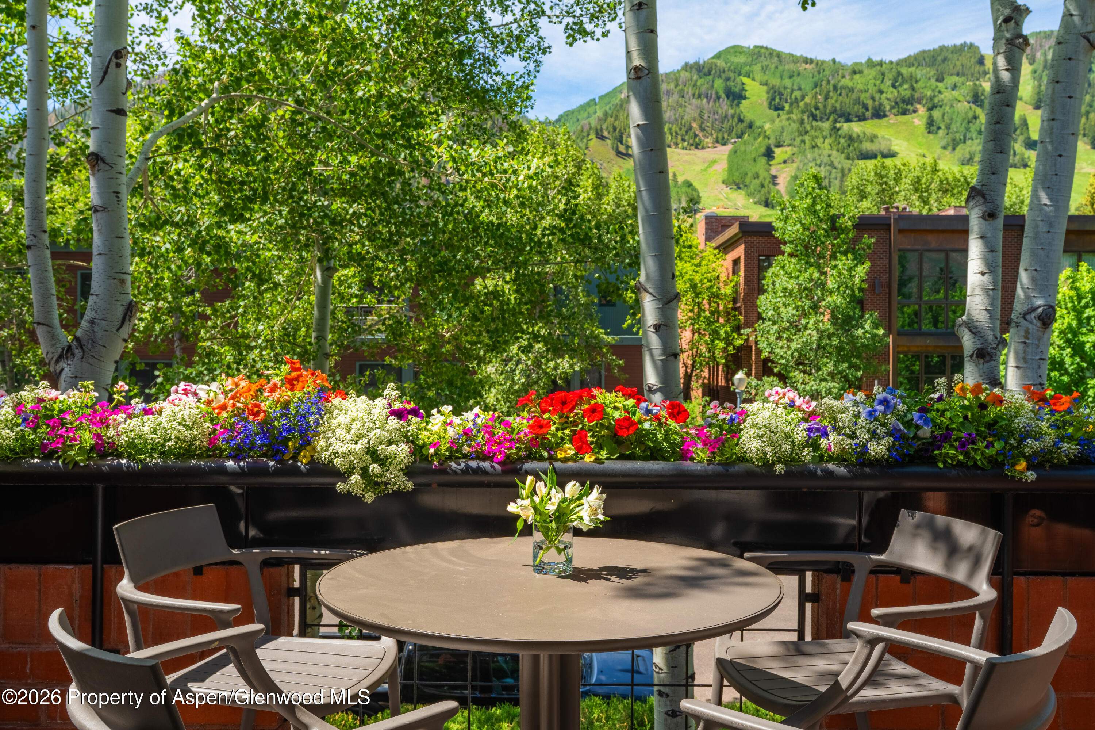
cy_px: 365
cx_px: 548
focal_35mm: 30
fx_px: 912
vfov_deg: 43.6
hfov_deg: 61.9
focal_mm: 30
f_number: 11
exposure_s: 1/2000
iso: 400
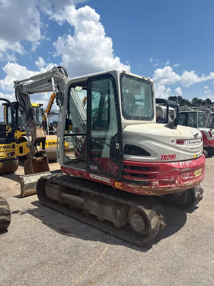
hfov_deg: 53.1
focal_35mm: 26
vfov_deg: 67.3
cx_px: 107
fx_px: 214
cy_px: 143
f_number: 1.6
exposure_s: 1/3623
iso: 50
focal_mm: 5.96
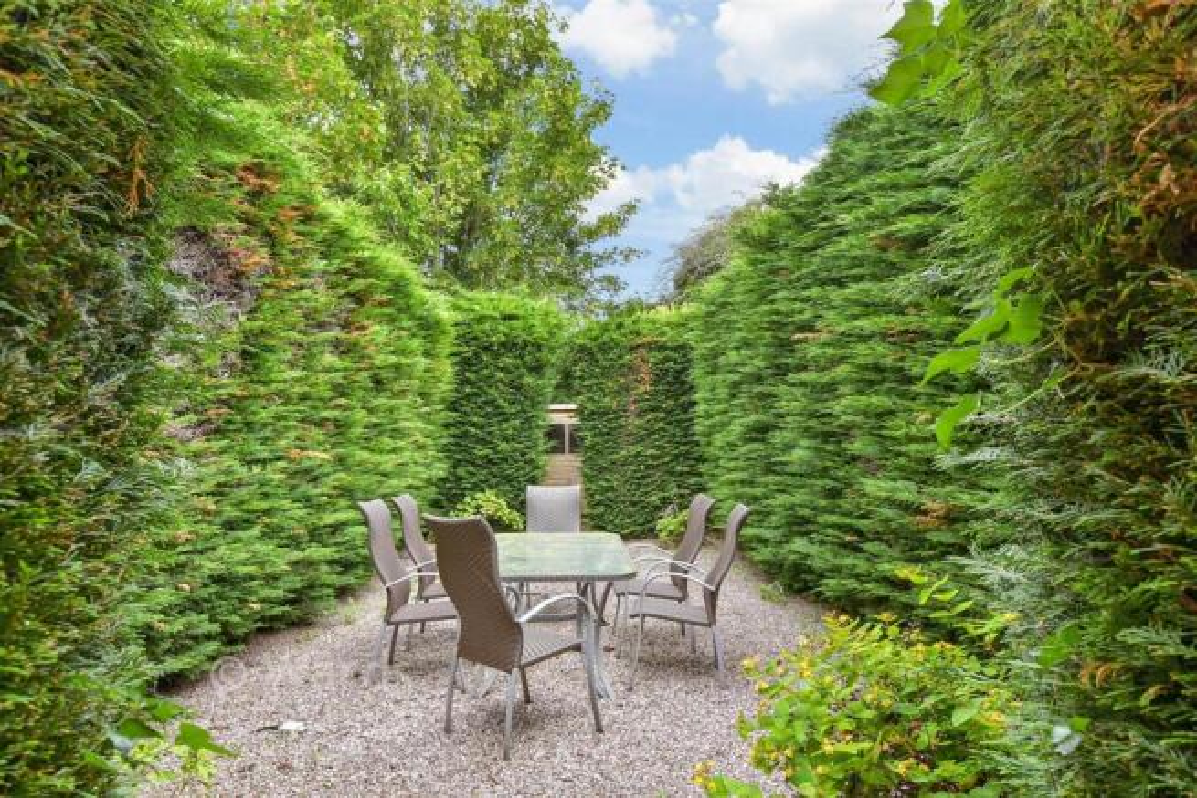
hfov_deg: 100.4
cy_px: 399
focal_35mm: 15
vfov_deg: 77.4
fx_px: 499
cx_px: 598
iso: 250
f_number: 8
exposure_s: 1/60
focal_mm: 10
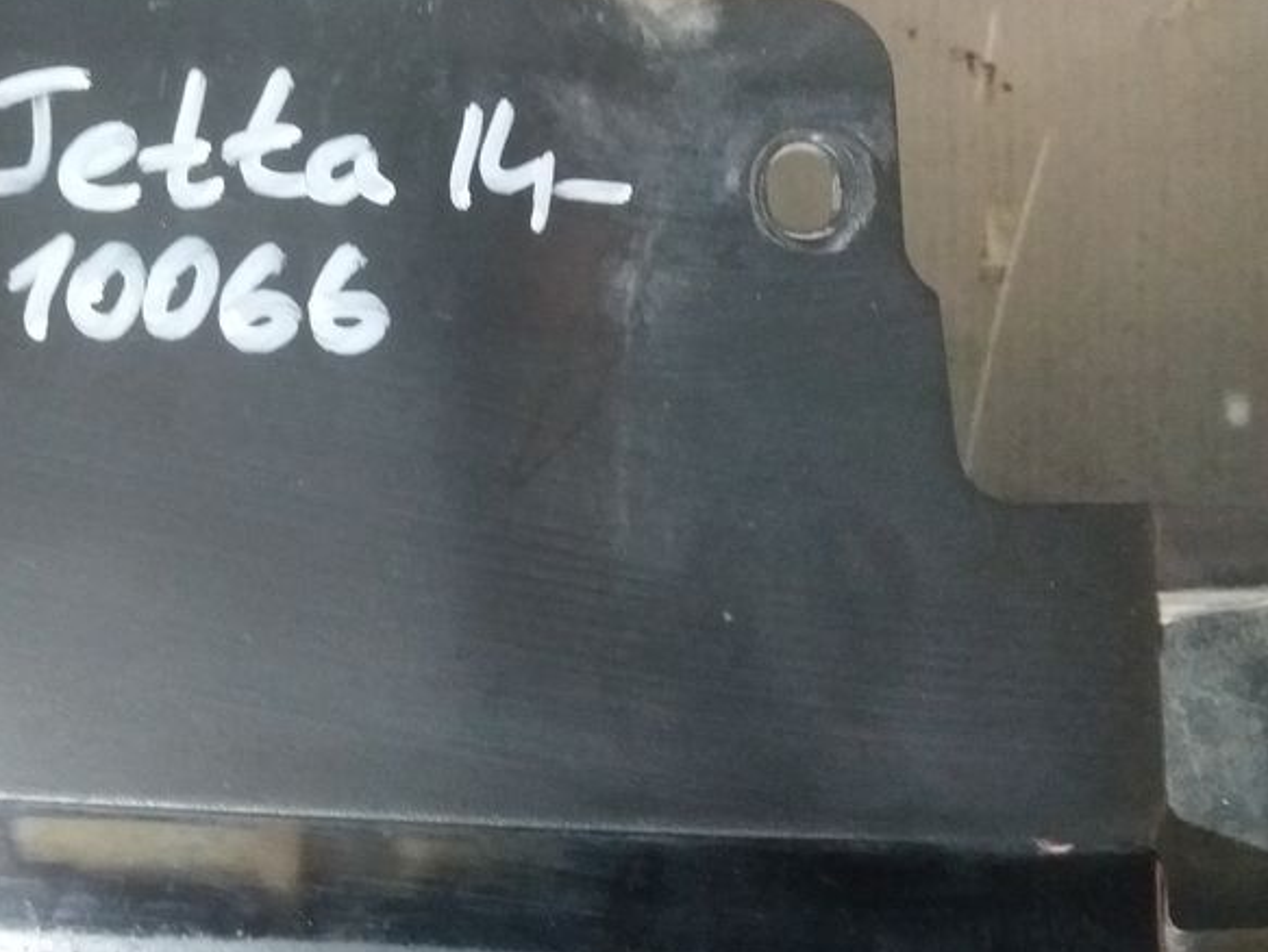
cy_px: 367
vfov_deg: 30.2
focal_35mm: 48
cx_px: 304
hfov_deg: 38.5
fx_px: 1759
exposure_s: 1/17
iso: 500
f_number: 1.9
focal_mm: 3.7
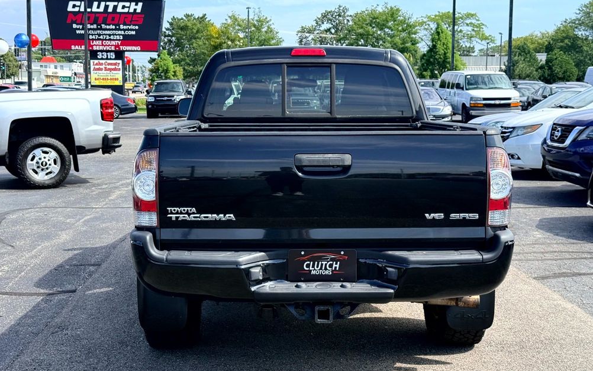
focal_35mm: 52
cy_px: 161
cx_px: 294
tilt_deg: -5.1
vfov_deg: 24.9
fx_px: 841
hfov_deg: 38.9
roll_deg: -0.4
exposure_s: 1/2976
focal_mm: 6.76
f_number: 1.78
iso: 100
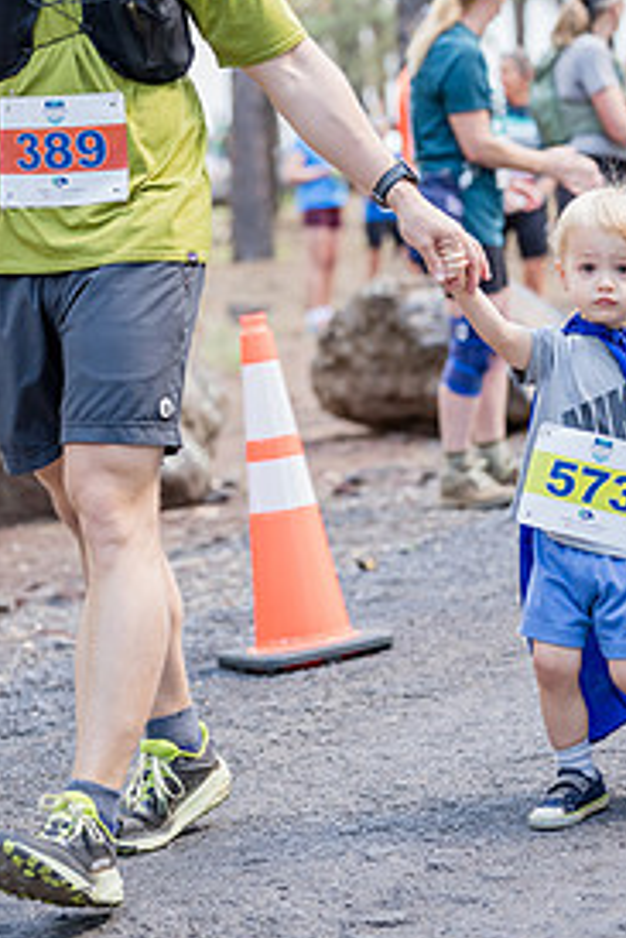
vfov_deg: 17.7
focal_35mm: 115
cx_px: 311
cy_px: 281
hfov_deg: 11.9
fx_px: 2996
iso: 1250
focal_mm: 70
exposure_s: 1/400
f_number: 2.8
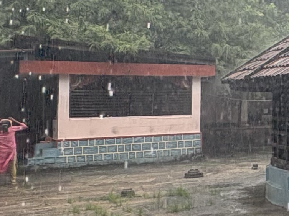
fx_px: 626
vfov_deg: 19.6
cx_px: 499
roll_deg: +2.5
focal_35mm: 75
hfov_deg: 20.0
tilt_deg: +2.8
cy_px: 74
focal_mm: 2.22
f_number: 2.2
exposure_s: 1/168
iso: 64
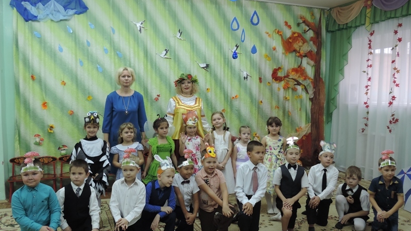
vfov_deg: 35.7
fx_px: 360
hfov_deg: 59.5
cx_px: 204
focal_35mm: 33
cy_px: 113
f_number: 3.1
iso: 220
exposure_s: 1/30
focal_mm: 5.3
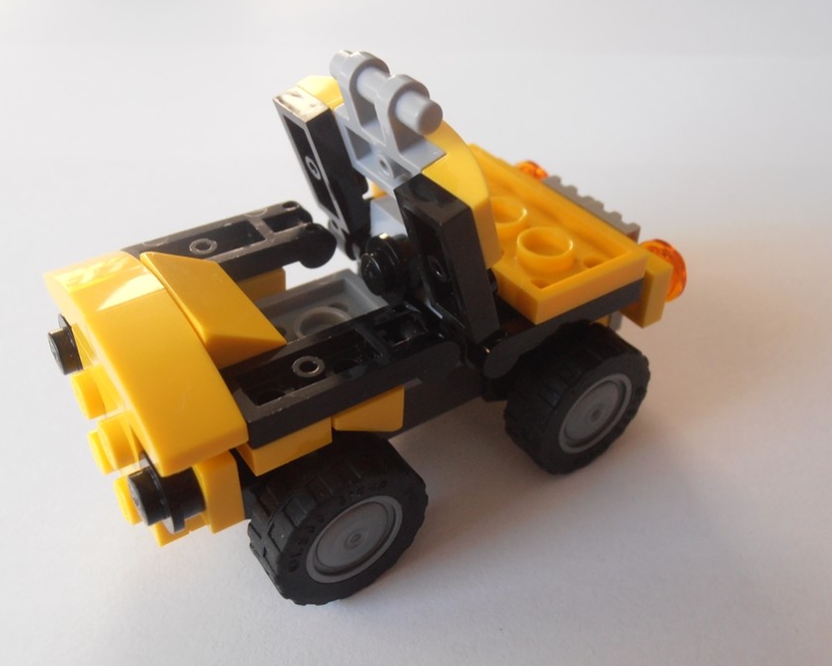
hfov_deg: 46.8
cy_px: 331
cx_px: 415
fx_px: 961
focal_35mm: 39
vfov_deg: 38.2
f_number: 3.9
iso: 125
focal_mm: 6.61
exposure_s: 1/30
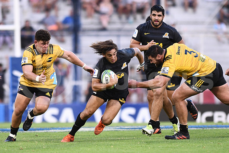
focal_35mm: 450
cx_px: 114
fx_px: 2865
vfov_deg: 3.1
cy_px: 76
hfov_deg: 4.6
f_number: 2.8
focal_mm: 300
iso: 2000
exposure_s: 1/1000
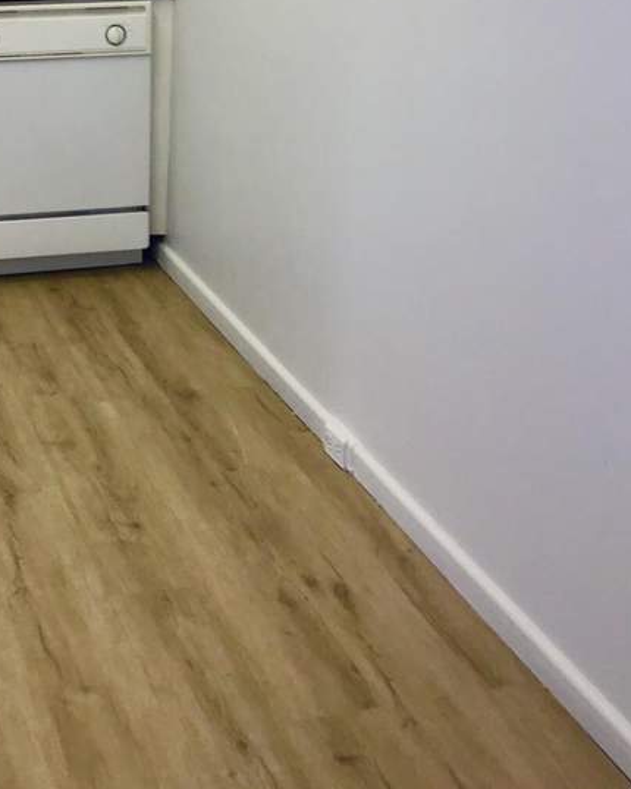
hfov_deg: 24.7
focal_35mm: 60
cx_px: 73
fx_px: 1401
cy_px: 128
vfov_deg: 30.5
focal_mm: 3.3
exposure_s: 1/60
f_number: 2.4
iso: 32
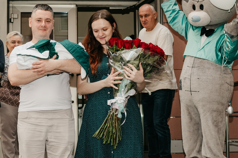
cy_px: 101
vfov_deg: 18.1
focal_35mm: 75
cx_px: 85
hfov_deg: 26.9
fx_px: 496
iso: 400
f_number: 4
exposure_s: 1/160
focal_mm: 35
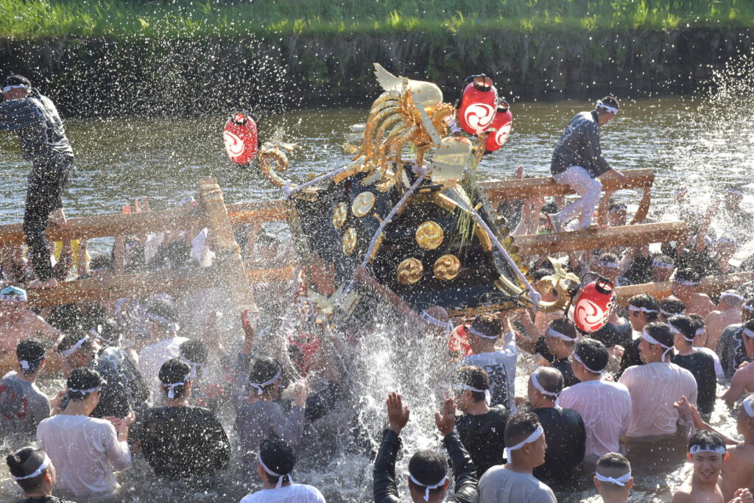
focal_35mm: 60
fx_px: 1257
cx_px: 377
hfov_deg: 33.4
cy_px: 252
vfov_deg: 22.6
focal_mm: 40
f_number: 7.1
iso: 320
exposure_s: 1/500
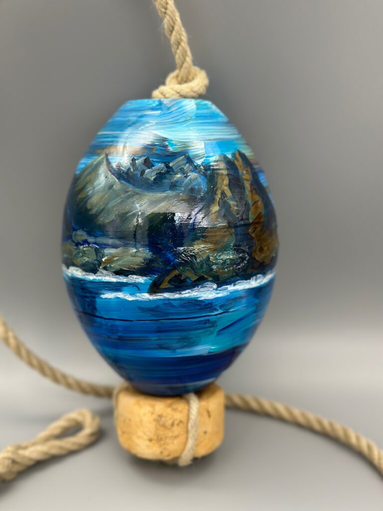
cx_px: 192
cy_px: 256
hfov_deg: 30.3
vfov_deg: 39.7
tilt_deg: -18.6
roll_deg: +1.4
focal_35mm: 48
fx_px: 708
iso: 200
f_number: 1.78
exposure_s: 1/50
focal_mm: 6.86
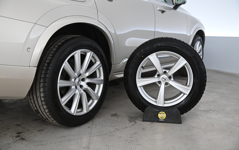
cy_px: 73
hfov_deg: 50.4
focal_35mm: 39
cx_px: 119
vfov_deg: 32.8
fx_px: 254
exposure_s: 1/80
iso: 2000
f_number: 4
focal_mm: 38
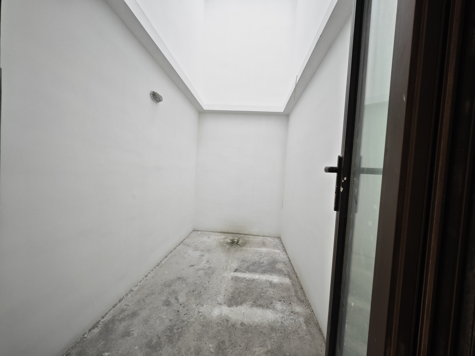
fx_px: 165
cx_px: 238
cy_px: 178
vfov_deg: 94.5
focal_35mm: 12
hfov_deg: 110.5
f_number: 1.8
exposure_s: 1/44.6
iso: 125
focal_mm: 2.03
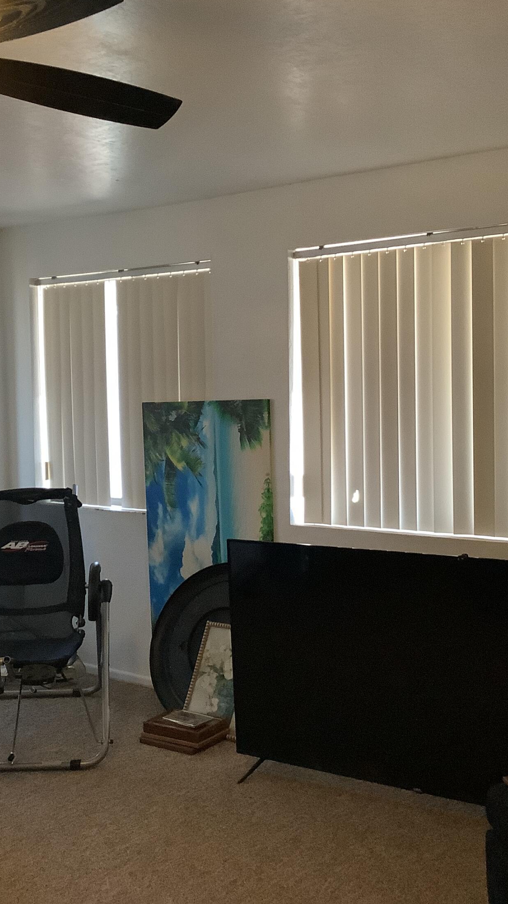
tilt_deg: -4.7
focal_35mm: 46
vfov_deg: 44.6
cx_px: 123
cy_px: 444
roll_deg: +2.2
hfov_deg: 25.6
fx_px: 1102
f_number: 2.4
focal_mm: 3.3
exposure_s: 1/40
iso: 400
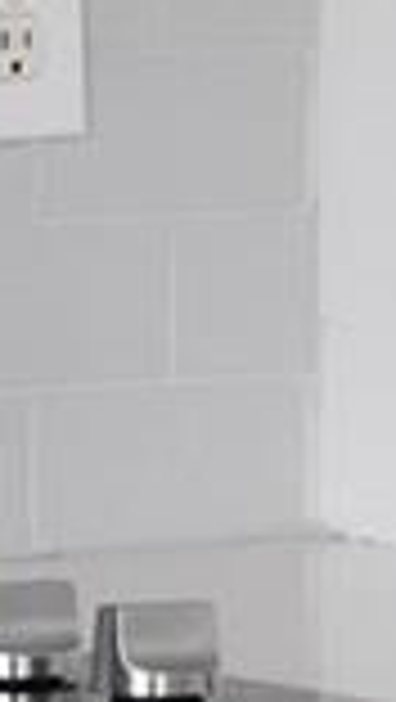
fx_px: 5588
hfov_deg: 4.0
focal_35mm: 300
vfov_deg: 7.1
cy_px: -360
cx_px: 968
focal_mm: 28
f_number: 5
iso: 10000
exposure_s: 1/1000
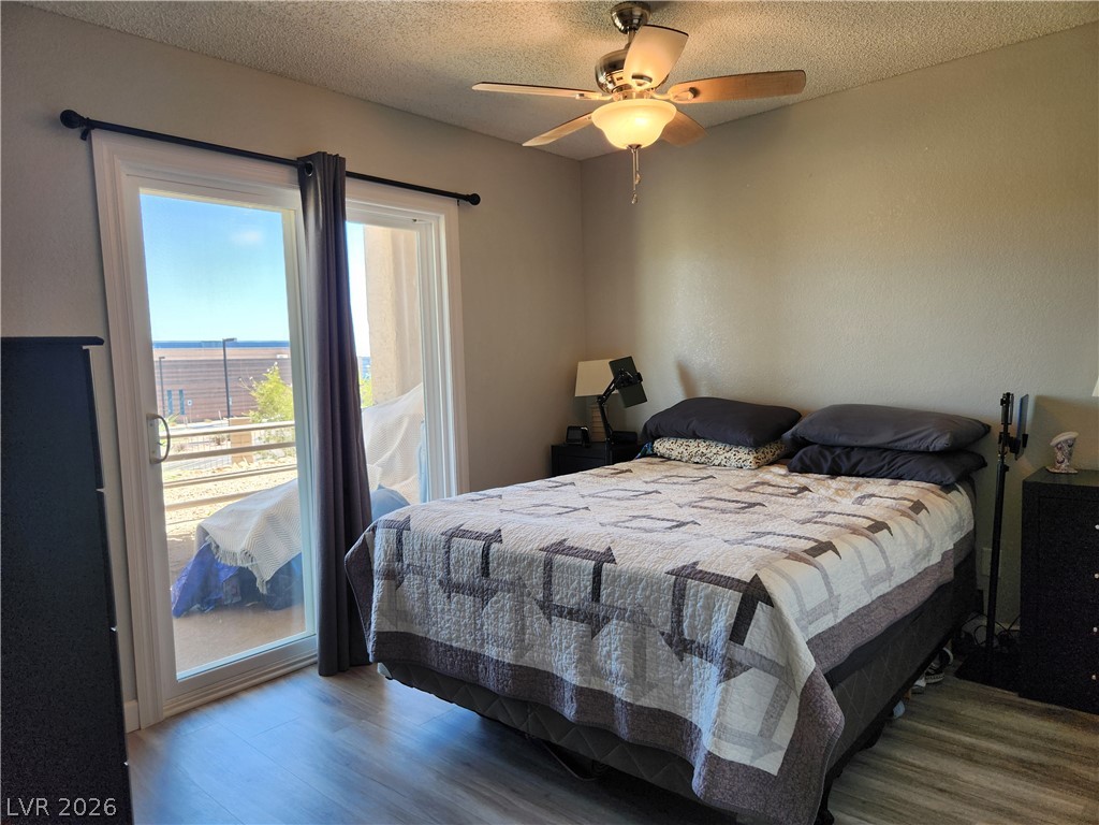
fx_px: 730
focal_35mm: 23
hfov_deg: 73.9
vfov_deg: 58.9
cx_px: 550
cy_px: 412
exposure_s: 1/120
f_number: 1.8
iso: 64
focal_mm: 5.4
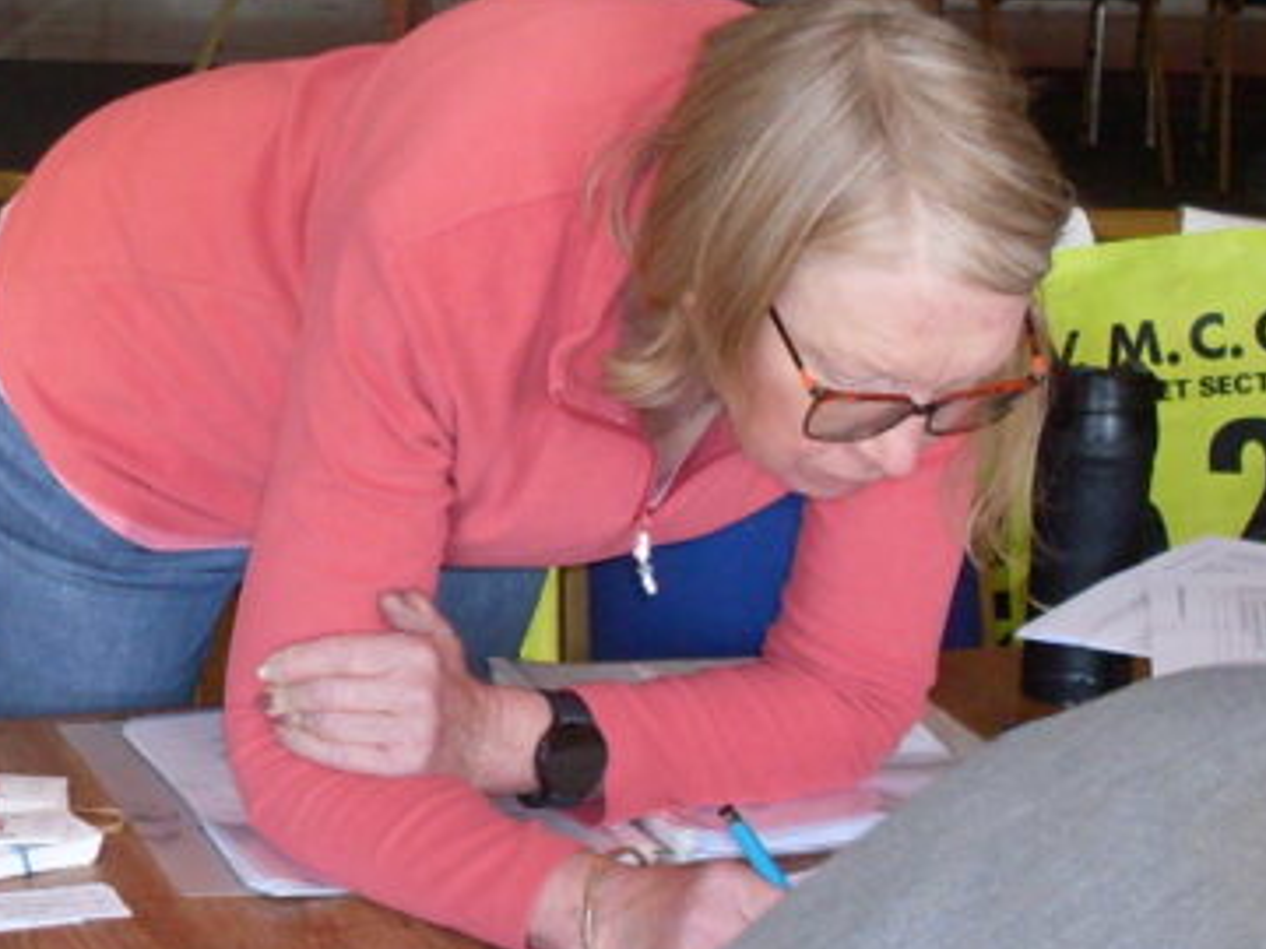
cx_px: 11
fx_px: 3950
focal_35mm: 108
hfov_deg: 17.8
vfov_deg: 13.7
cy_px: 517
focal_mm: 6.3
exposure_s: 1/45
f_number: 2.8
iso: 100
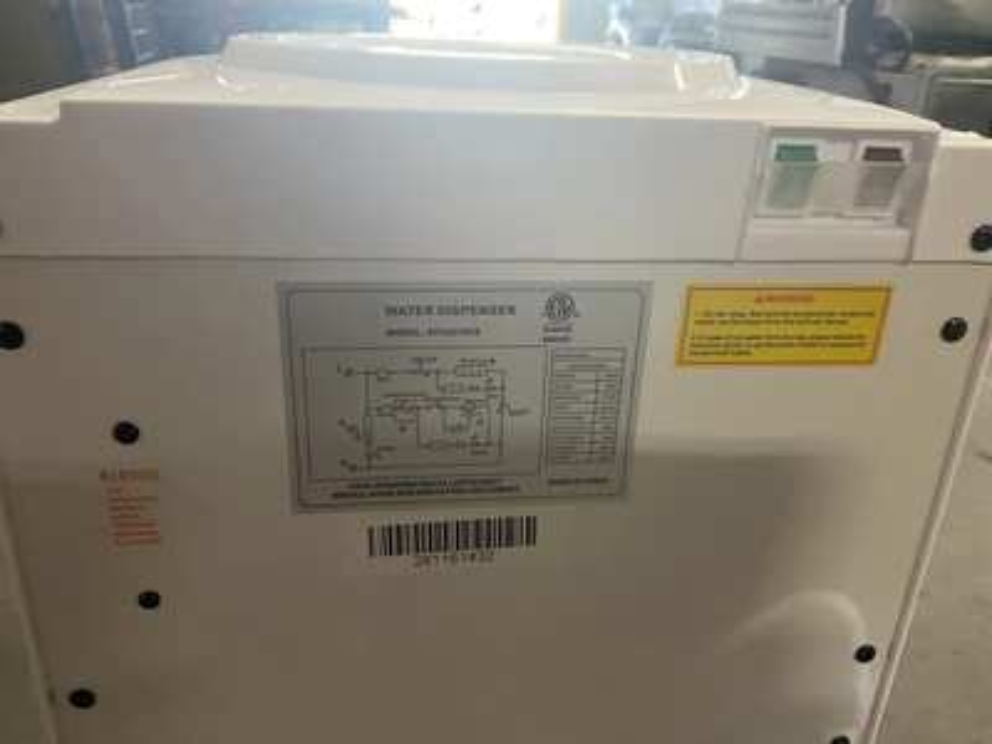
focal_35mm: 29
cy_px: 372
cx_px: 496
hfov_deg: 61.7
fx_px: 831
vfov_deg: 48.2
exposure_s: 1/40
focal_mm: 3
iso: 200
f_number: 1.8
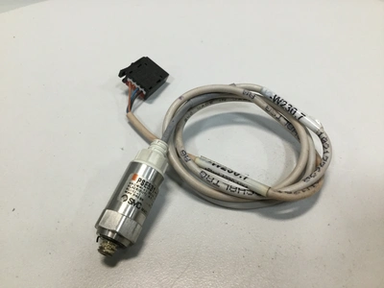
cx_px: 192
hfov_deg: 58.4
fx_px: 344
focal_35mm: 31
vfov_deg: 45.4
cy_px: 144
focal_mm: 3.3
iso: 32
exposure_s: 1/30
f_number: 2.4
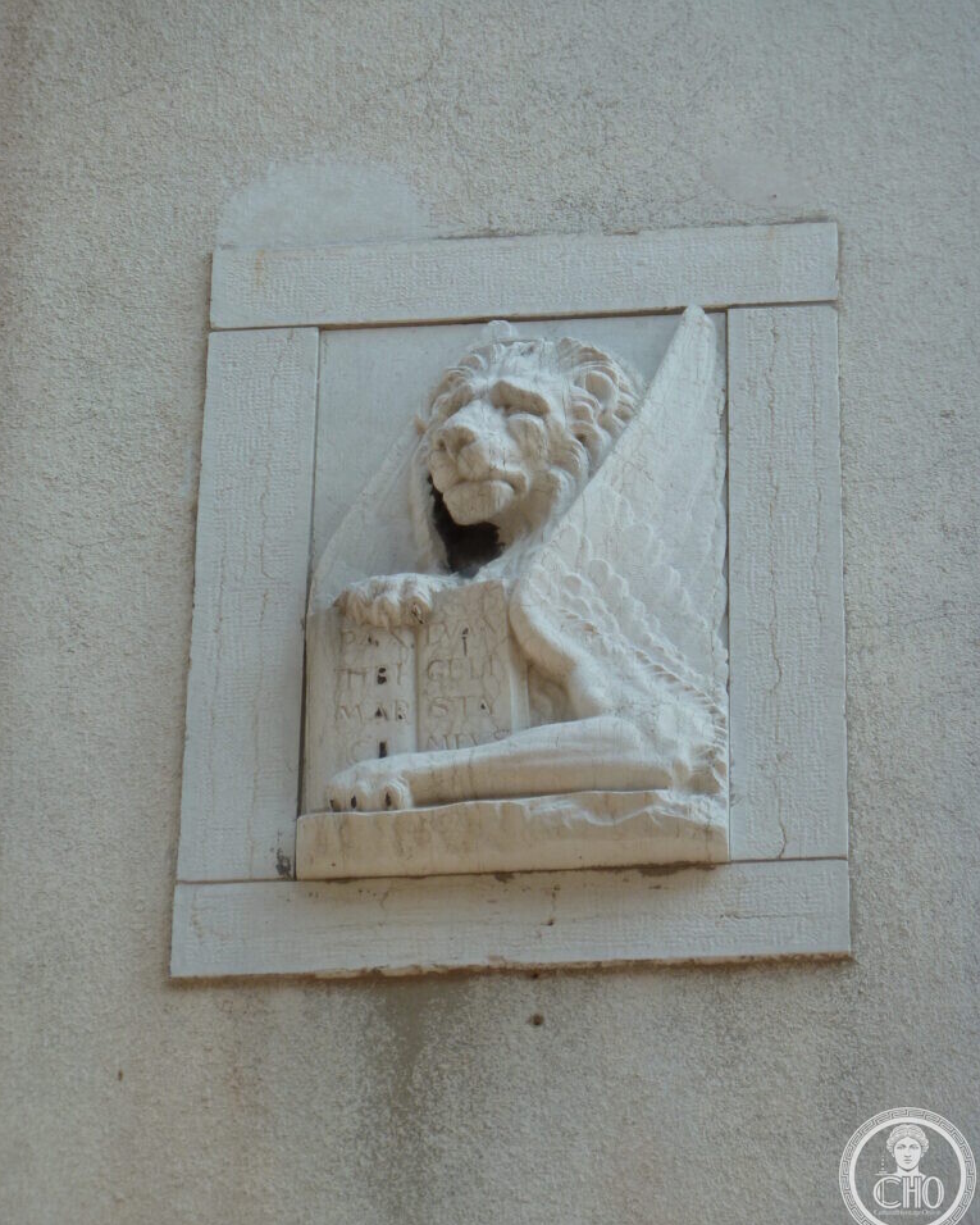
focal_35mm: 205
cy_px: 593
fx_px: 7431
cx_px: 489
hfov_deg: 7.5
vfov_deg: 9.4
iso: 80
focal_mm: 32.1
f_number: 4.5
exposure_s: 1/250
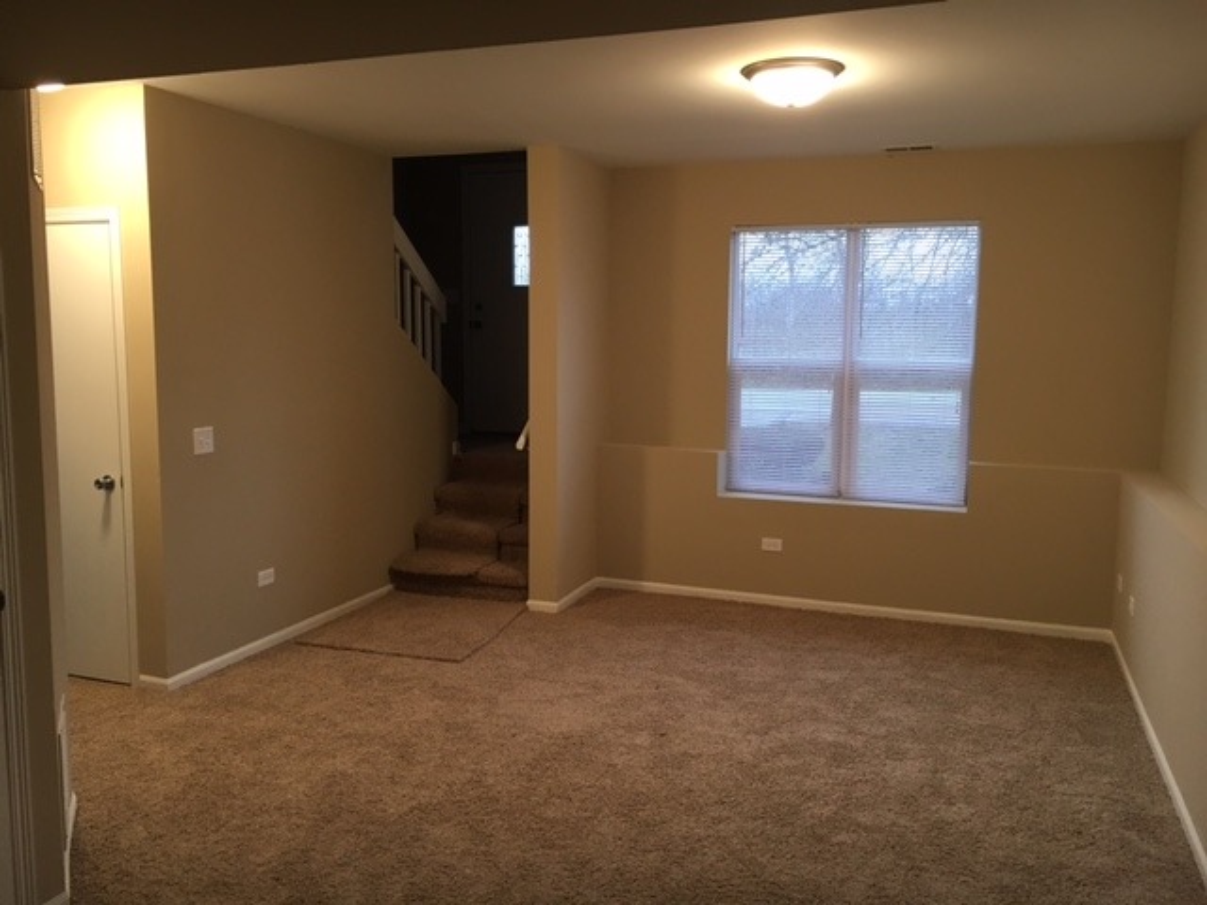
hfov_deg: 61.7
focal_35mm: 29
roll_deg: -0.4
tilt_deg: -7.1
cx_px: 604
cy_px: 452
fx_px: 1011
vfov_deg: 48.2
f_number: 2.2
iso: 100
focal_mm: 4.15
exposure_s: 1/30
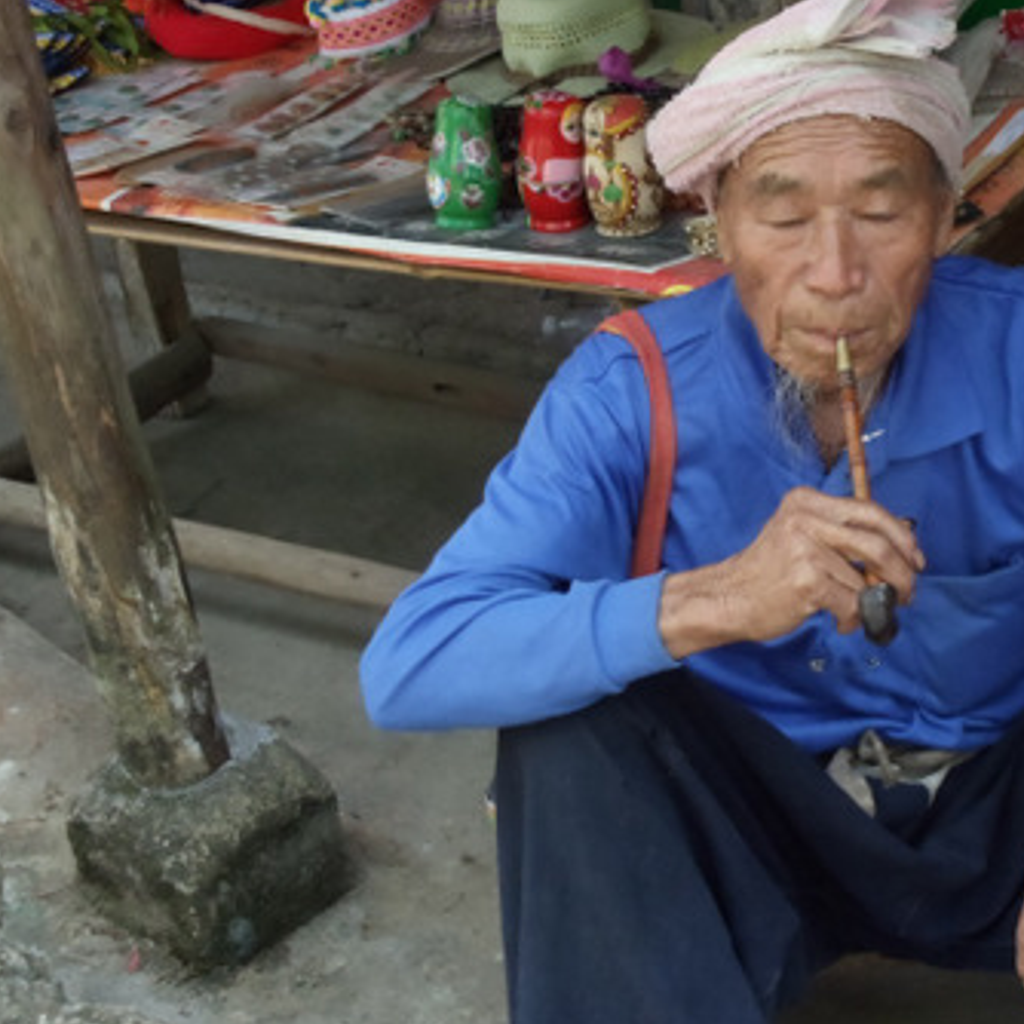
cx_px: 724
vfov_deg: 17.7
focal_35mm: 98
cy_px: 510
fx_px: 3280
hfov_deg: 17.7
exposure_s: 1/250
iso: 400
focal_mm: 10.12
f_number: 4.4
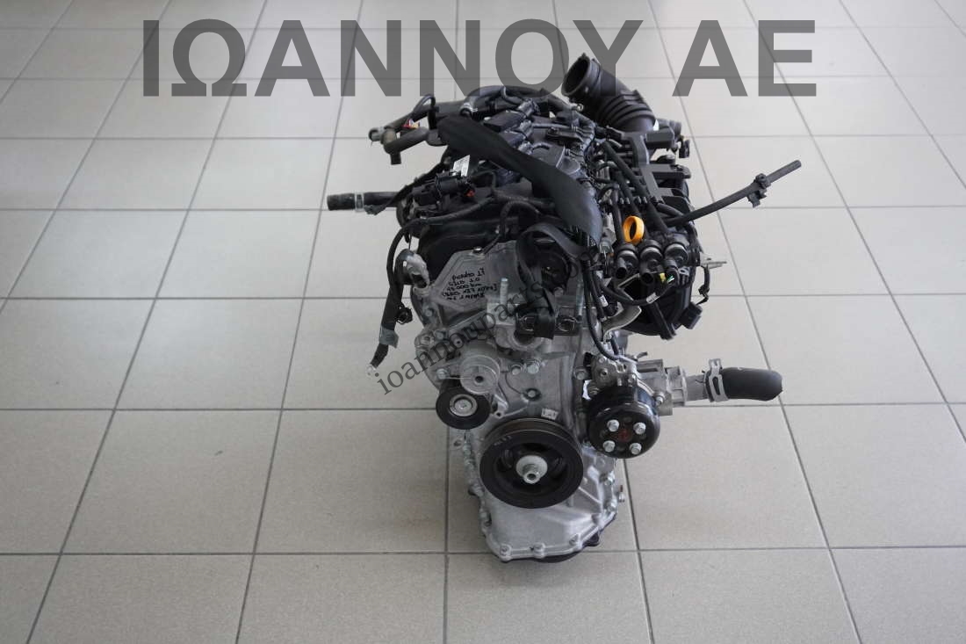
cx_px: 483
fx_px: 926
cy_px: 322
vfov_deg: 38.3
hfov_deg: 55.1
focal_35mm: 34
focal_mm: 23
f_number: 4
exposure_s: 1/160
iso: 2500
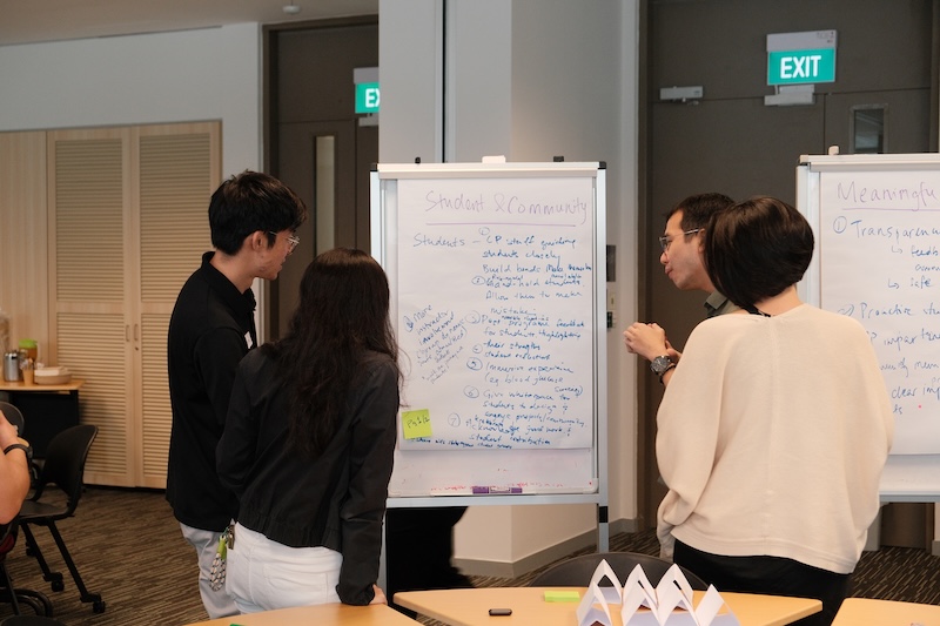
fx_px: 1540
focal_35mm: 59
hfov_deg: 33.9
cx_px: 470
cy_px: 313
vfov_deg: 23.0
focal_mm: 39
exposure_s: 1/60
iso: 1250
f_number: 4
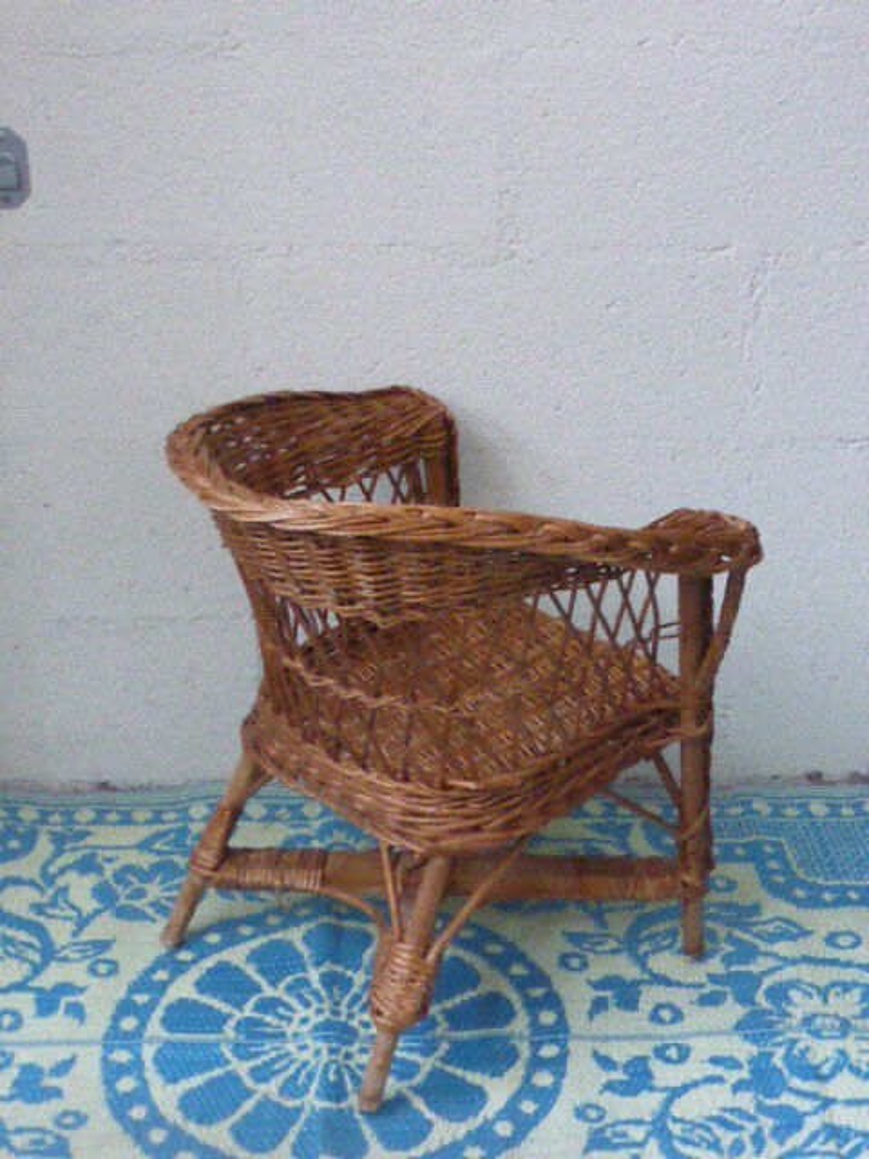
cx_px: 434
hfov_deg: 25.7
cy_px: 580
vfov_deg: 33.8
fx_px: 1908
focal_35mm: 57
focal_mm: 9.7
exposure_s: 1/60
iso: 2000
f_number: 4.6
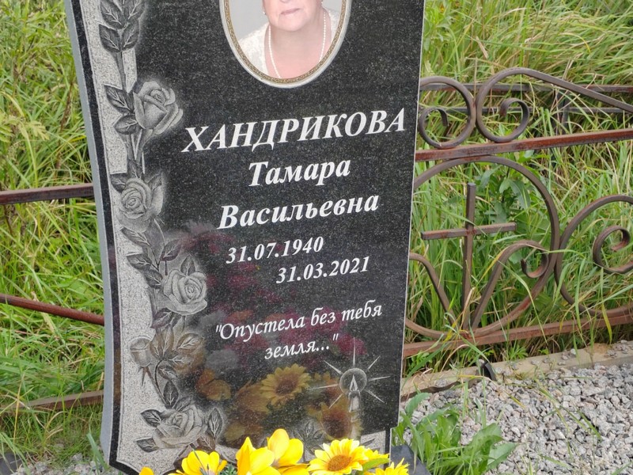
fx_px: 1115
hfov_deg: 31.7
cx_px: 316
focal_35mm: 61
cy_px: 238
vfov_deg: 24.0
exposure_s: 1/480
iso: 100
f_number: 1.9
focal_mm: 5.52
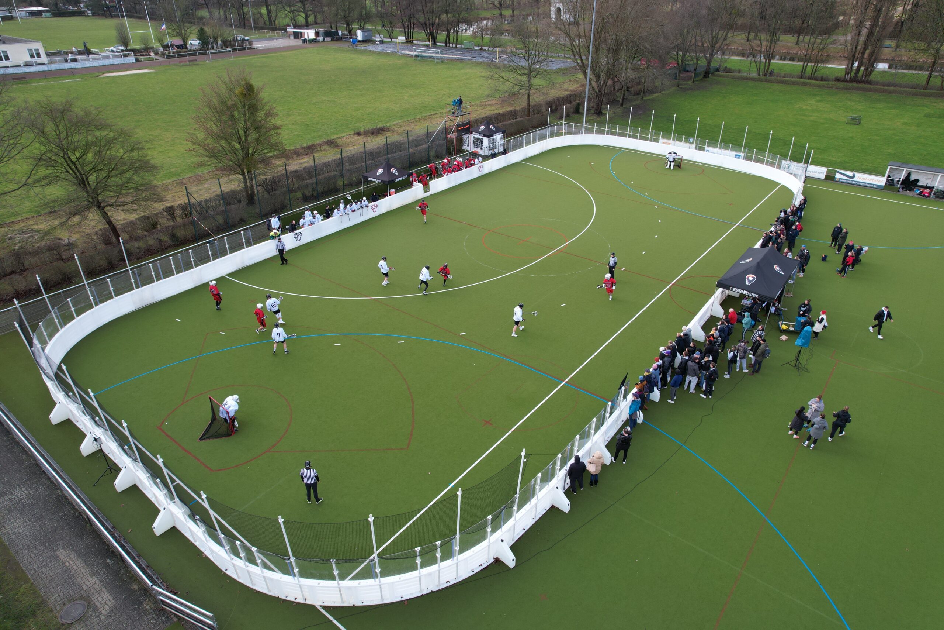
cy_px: 315
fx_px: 577
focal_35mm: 22
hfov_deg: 78.6
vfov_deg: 57.2
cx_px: 472
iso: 100
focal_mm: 8.38
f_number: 2.8
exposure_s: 1/350
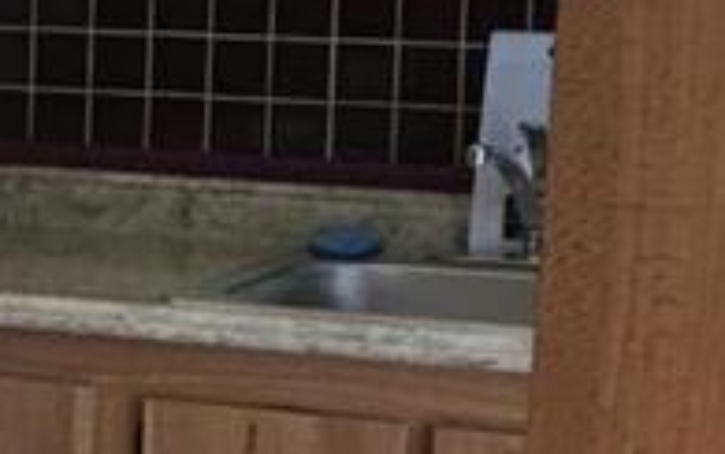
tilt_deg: -8.4
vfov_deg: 6.9
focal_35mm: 189
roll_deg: -1.3
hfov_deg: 10.1
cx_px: -803
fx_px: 3735
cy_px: 342
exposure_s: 1/30
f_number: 2.2
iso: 40
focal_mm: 4.15
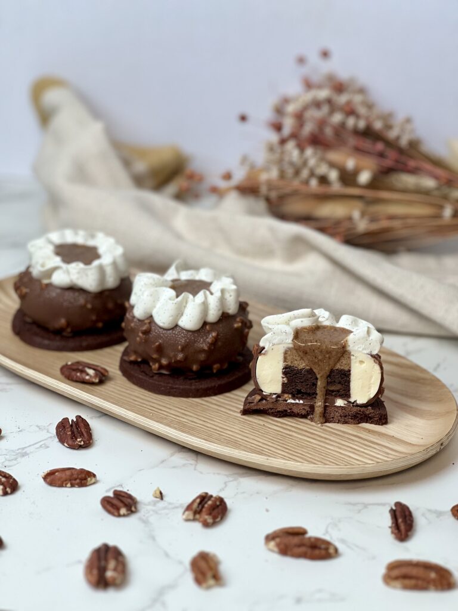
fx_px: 1358
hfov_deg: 19.1
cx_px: 229
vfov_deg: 25.3
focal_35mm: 77
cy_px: 306
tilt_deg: -23.0
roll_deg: +0.8
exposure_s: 1/100
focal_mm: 9
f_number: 2.8
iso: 100
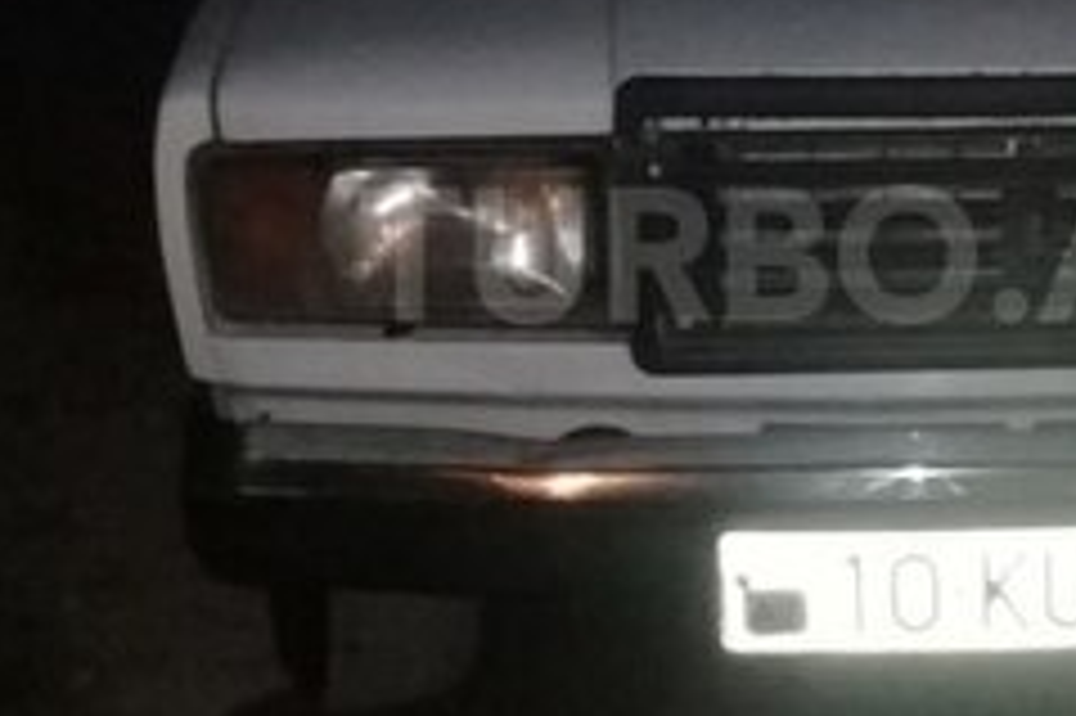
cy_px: 254
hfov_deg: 22.6
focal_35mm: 89
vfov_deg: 15.3
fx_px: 2658
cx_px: 819
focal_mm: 3.3
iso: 640
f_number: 2.2
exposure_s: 1/33
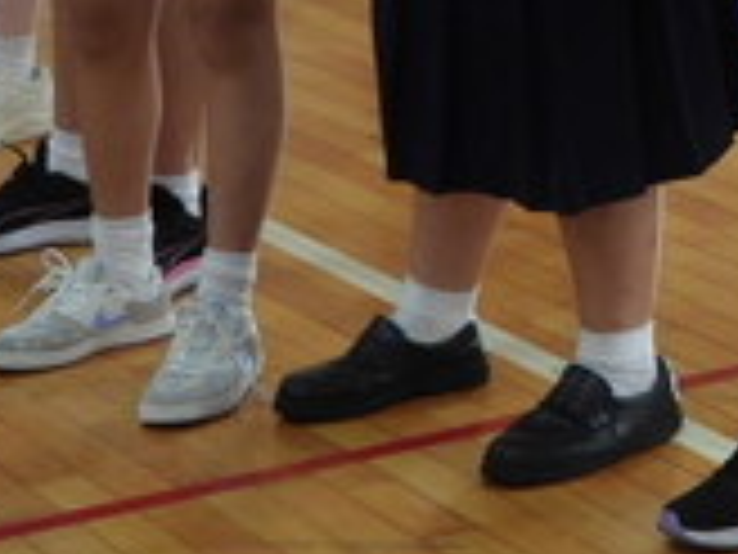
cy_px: -191
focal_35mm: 188
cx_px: 1004
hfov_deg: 10.3
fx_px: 4008
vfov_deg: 7.8
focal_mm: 7.9
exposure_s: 1/30
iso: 180
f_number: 3.2
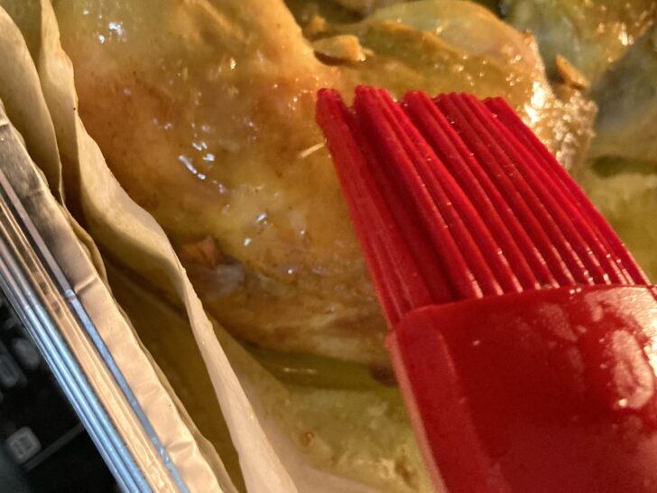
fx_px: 531
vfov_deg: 49.7
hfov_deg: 63.4
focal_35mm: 28
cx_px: 328
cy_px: 246
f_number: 1.8
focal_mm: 3.99
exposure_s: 1/33
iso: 400
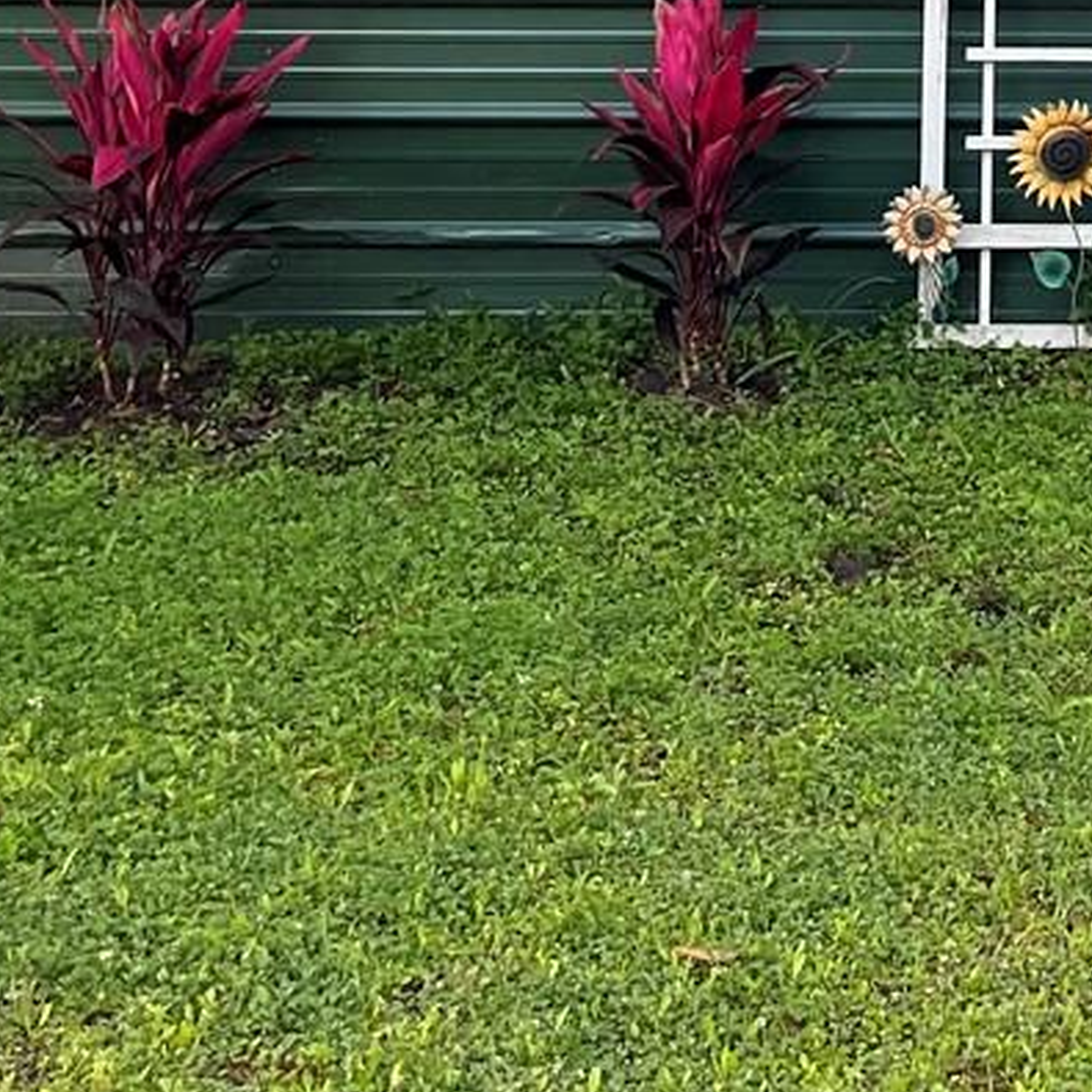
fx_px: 3319
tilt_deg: +0.7
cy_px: -478
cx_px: 1244
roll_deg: -0.9
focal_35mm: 93
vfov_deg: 17.1
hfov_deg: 17.9
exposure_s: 1/121
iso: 125
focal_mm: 5.1
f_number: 1.6
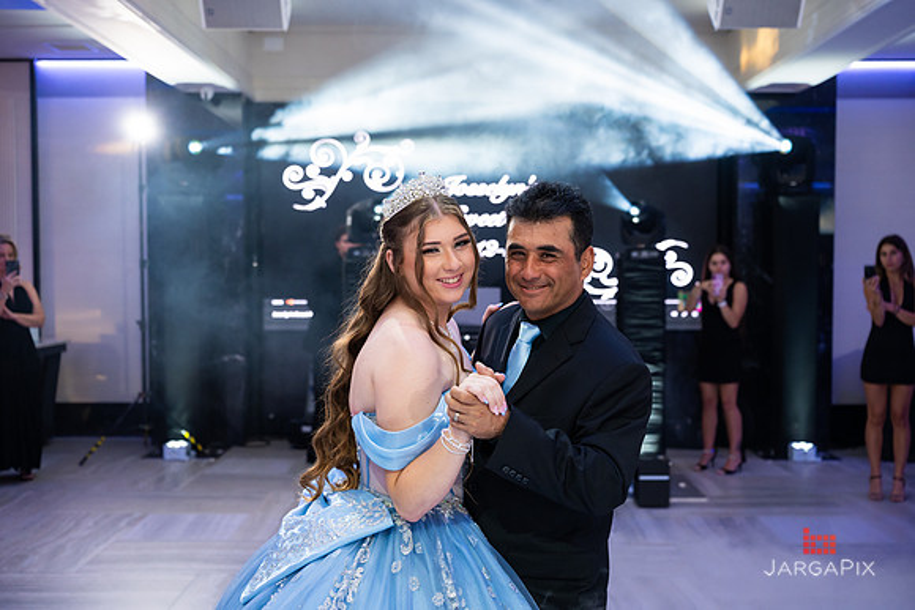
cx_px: 458
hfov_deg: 49.2
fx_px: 1000
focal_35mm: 39
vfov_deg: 33.9
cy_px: 305
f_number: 3.2
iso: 1250
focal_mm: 38
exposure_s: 1/200
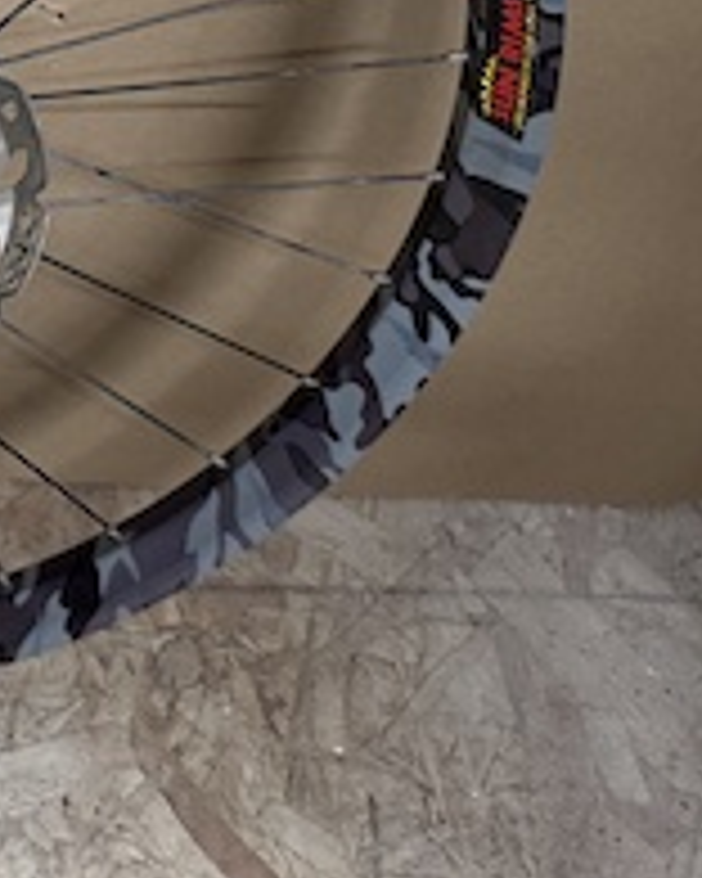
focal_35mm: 96
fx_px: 2493
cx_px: -765
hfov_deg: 13.4
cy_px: -77
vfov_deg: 19.2
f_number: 1.78
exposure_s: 1/60
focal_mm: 6.76
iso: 320
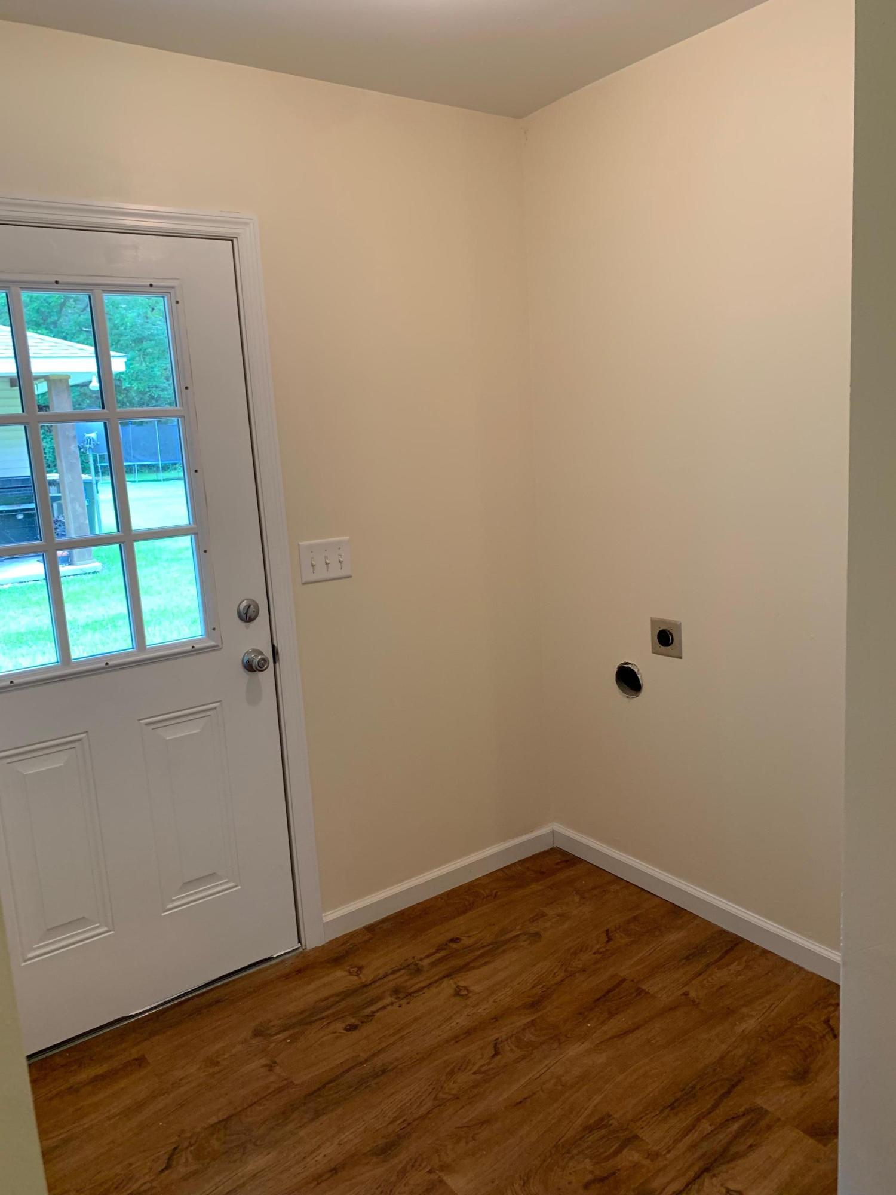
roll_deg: +3.5
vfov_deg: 67.3
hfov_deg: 53.1
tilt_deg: -9.1
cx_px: 448
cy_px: 598
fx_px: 897
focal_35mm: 26
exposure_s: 1/60
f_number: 1.8
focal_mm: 4.25
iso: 125
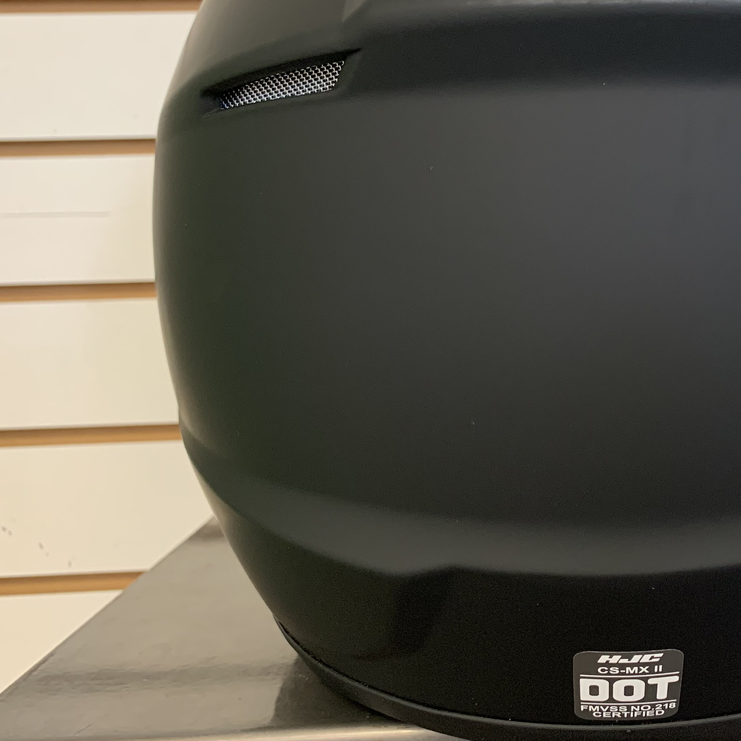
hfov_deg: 36.7
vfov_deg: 37.9
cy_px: 251
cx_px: 615
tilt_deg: +1.5
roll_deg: +1.5
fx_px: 1066
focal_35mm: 44
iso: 125
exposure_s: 1/60
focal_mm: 4.25
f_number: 1.8
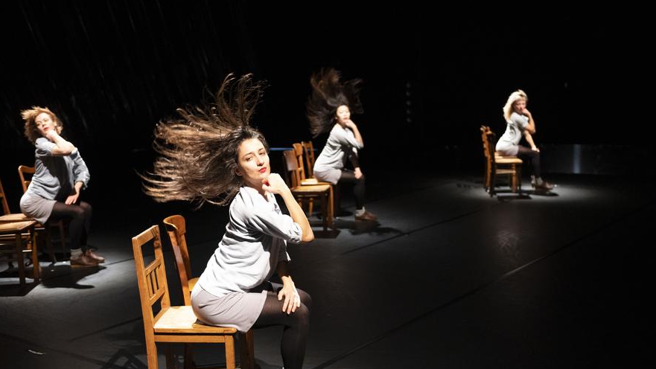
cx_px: 322
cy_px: 208
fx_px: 783
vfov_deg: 26.5
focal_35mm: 45
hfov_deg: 45.5
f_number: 2.8
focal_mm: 42
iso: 10000
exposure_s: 1/400
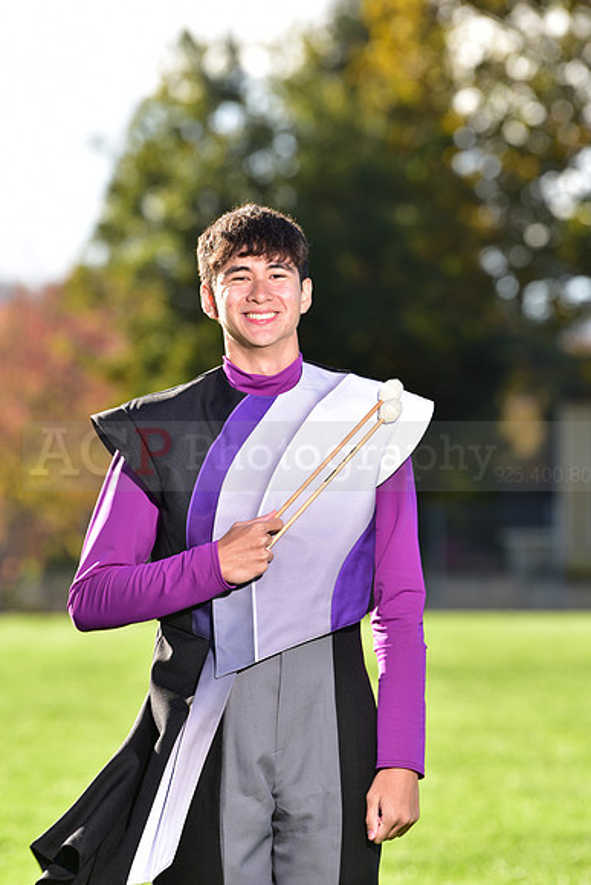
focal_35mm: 200
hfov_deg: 6.9
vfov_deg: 10.3
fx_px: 4922
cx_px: 296
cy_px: 442
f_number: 5
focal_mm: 200
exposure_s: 1/200
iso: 80
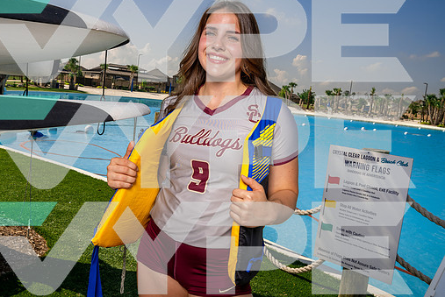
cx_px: 192
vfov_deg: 41.2
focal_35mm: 32
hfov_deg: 58.5
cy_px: 142
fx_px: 396
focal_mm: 28
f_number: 11
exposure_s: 1/250
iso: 100
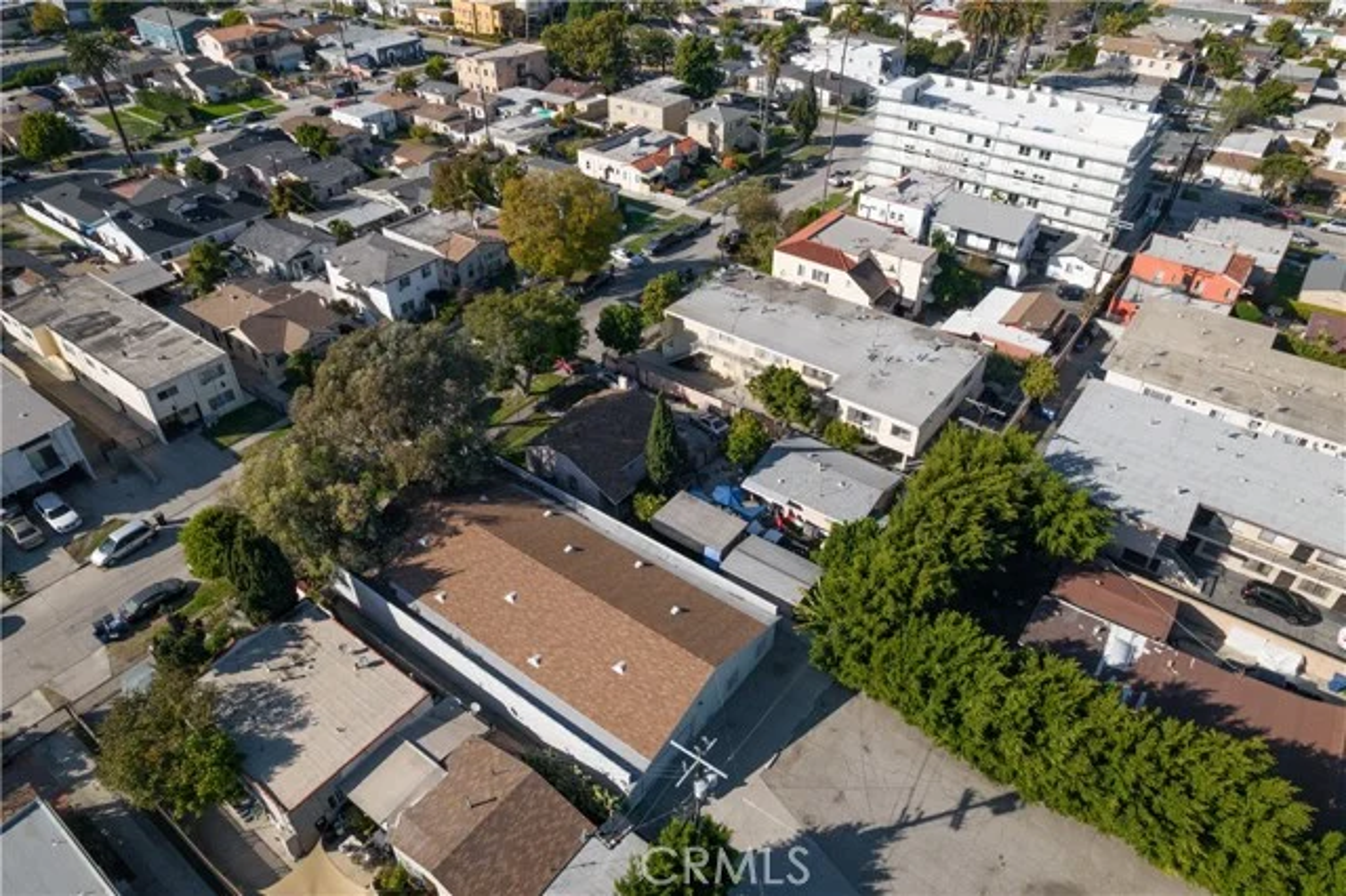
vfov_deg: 57.2
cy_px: 448
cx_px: 673
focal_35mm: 22
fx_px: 822
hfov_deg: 78.6
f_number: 2.8
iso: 100
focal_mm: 8.38
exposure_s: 1/50
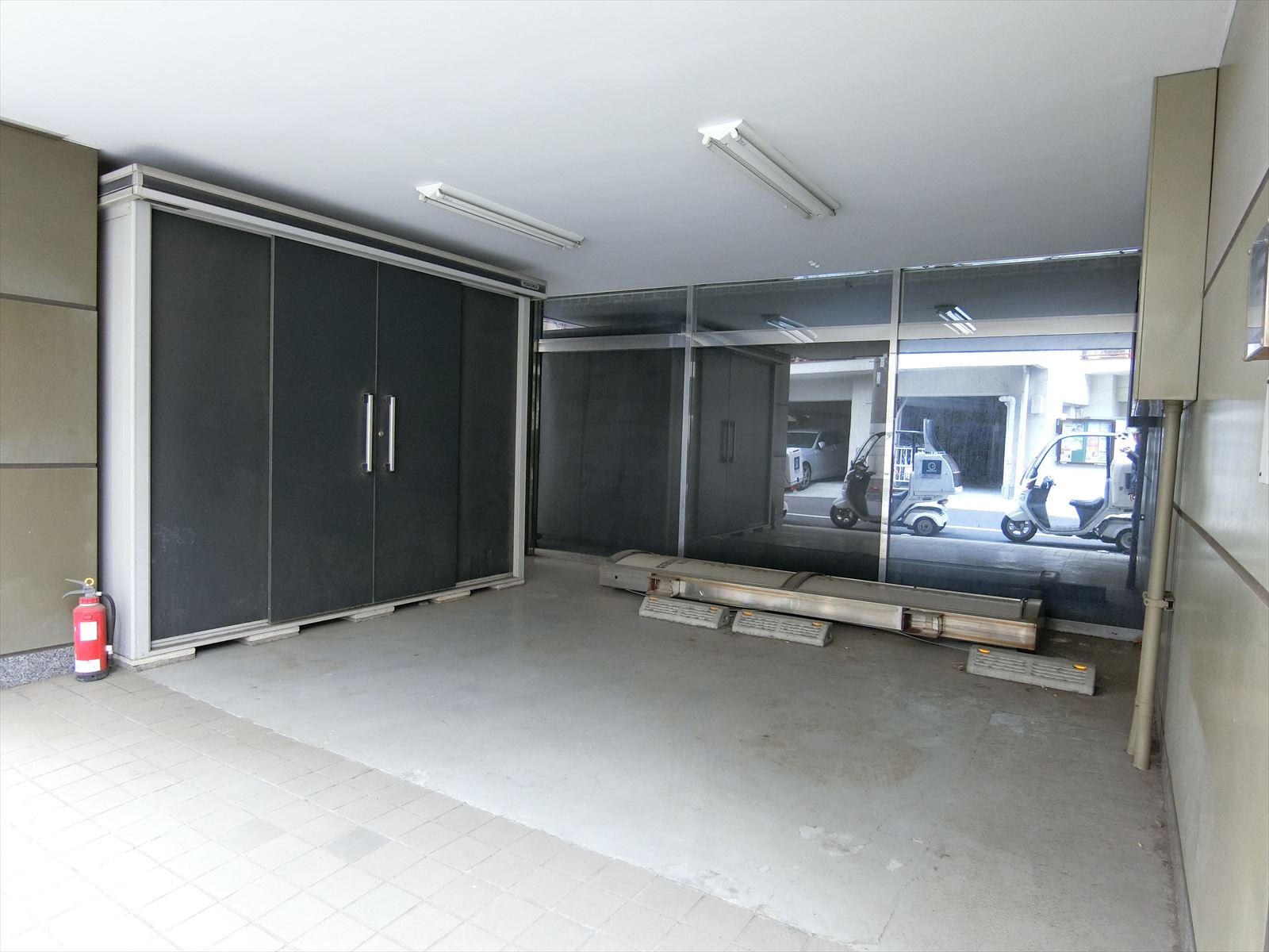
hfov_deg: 79.0
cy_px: 476
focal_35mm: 21
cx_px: 634
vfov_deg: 63.4
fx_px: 770
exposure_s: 1/60
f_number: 2.8
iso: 400
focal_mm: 4.6
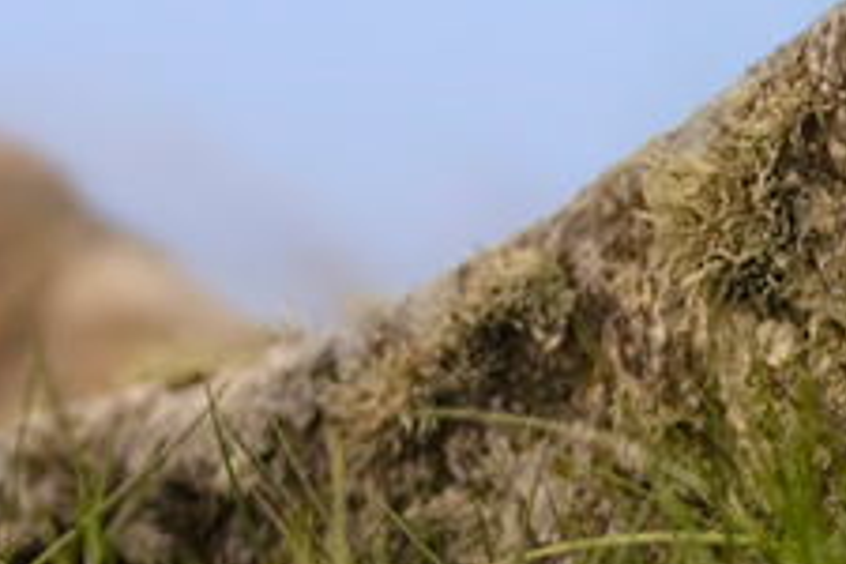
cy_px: -338
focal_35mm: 1598
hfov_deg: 1.3
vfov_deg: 0.9
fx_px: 37550
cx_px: -1248
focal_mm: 300
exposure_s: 1/2000
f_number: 3.5
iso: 640
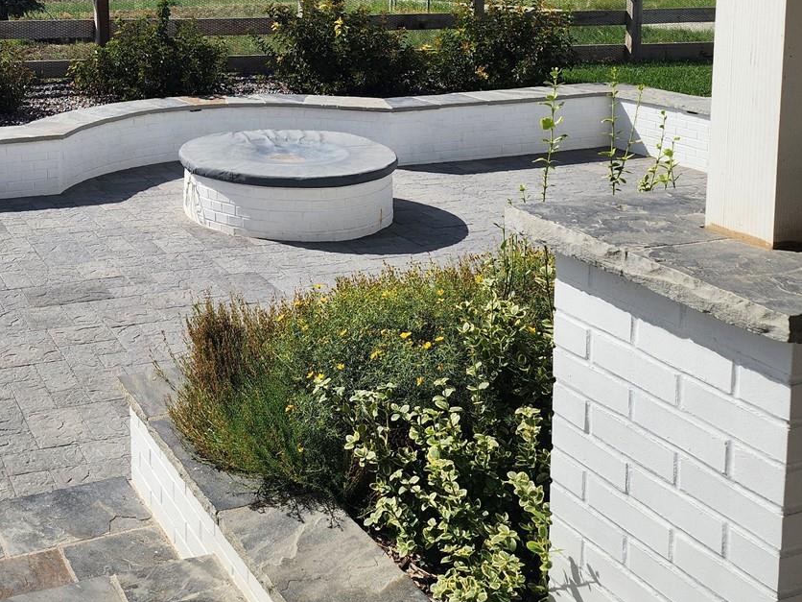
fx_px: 1019
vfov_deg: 31.3
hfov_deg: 40.3
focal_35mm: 44
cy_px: 60
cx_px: 106
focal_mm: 6.4
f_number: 1.8
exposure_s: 1/1756
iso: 12
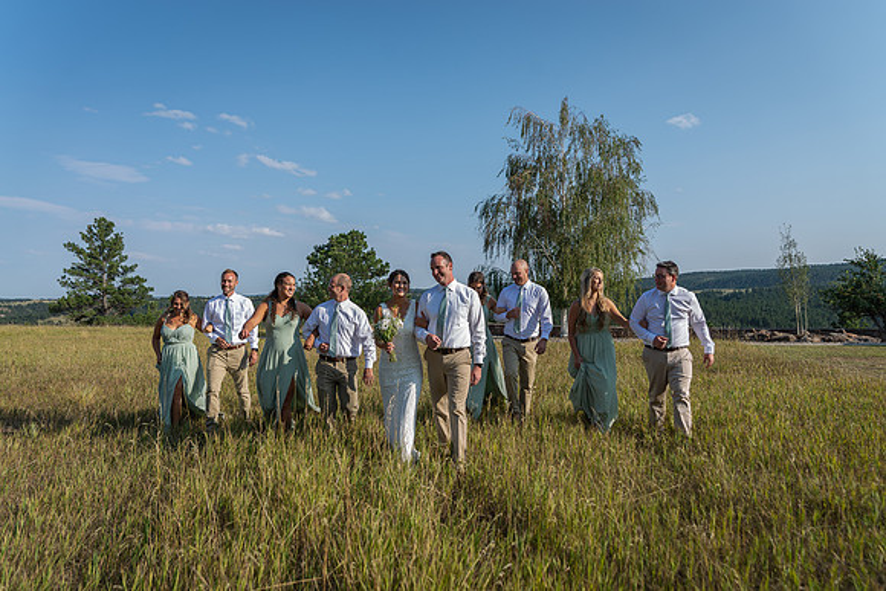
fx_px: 591
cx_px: 443
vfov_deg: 53.2
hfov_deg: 73.7
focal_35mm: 24
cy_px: 296
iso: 80
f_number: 3.5
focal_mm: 24
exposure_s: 1/500
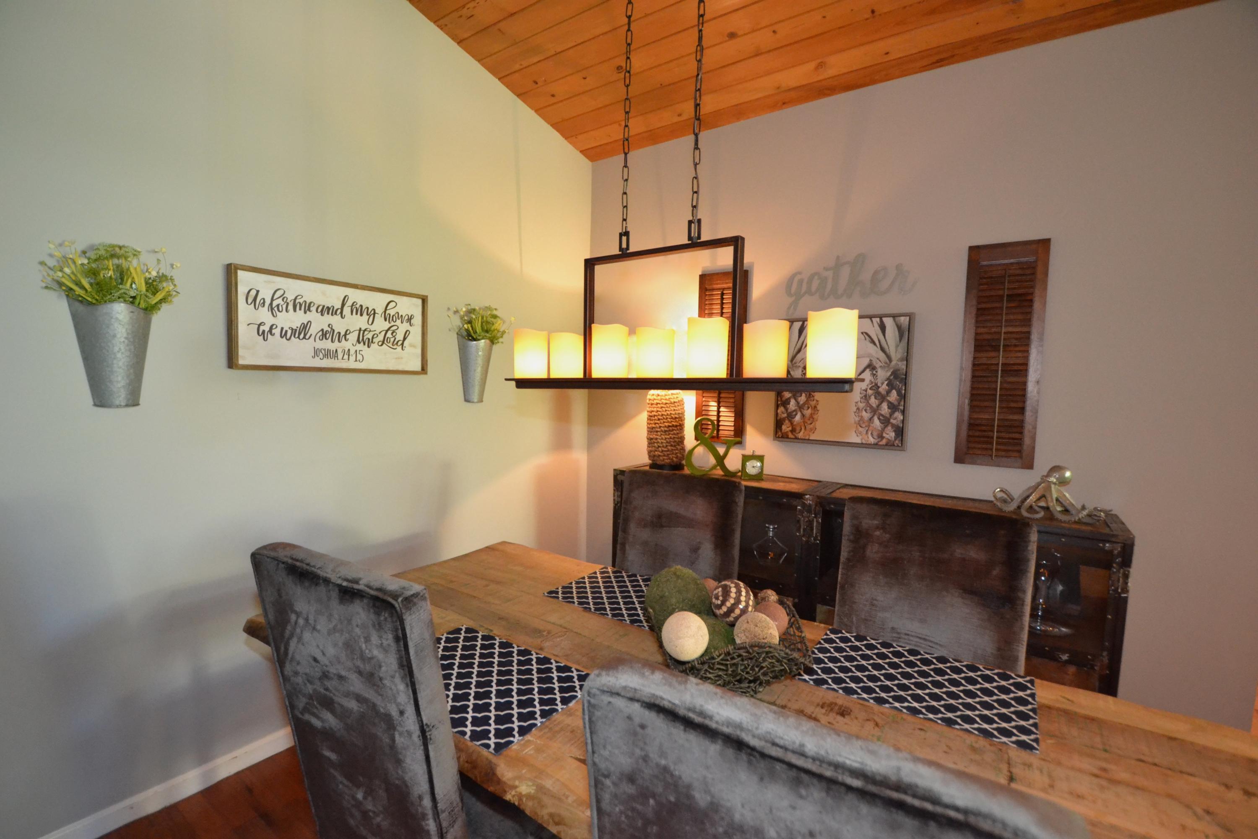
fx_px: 524
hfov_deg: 100.4
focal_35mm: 15
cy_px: 420
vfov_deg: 77.3
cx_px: 629
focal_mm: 10
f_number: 3.5
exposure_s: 1/60
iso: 3200
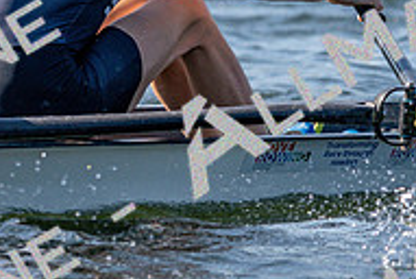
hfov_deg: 3.4
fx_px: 7025
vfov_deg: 2.3
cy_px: -8
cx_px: -4
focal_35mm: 607
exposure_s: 1/1600
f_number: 5.6
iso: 320
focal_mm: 200
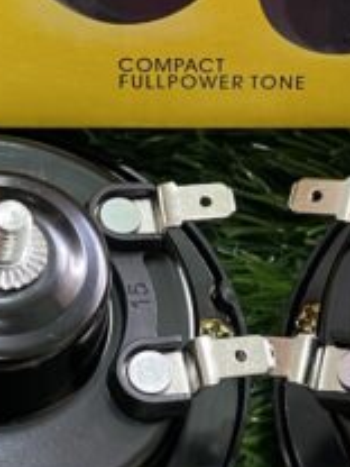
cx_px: 280
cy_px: 211
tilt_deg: -48.4
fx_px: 1348
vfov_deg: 19.6
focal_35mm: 100
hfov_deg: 14.7
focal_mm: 4.2
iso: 80
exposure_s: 1/50
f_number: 1.6
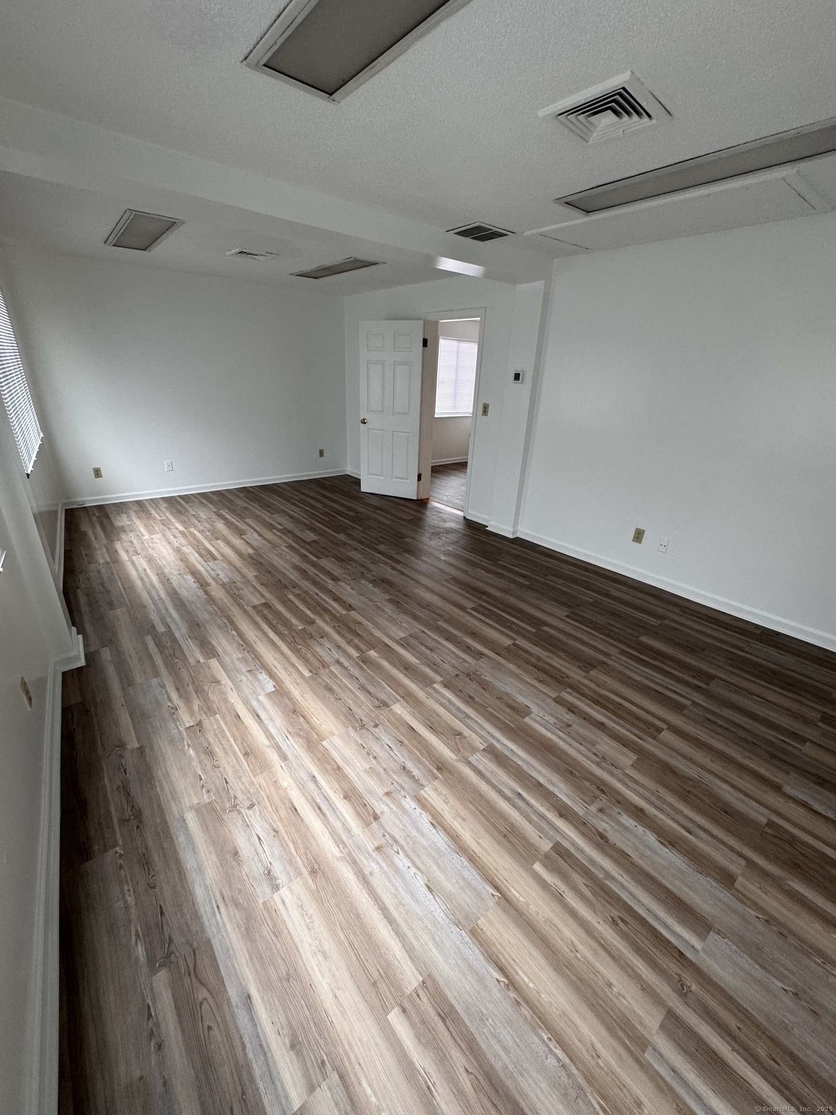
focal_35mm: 14
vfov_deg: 102.1
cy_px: 558
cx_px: 418
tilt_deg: -24.0
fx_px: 451
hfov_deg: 85.7
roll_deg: -1.6
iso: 160
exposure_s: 1/60
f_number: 2.2
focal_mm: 2.22
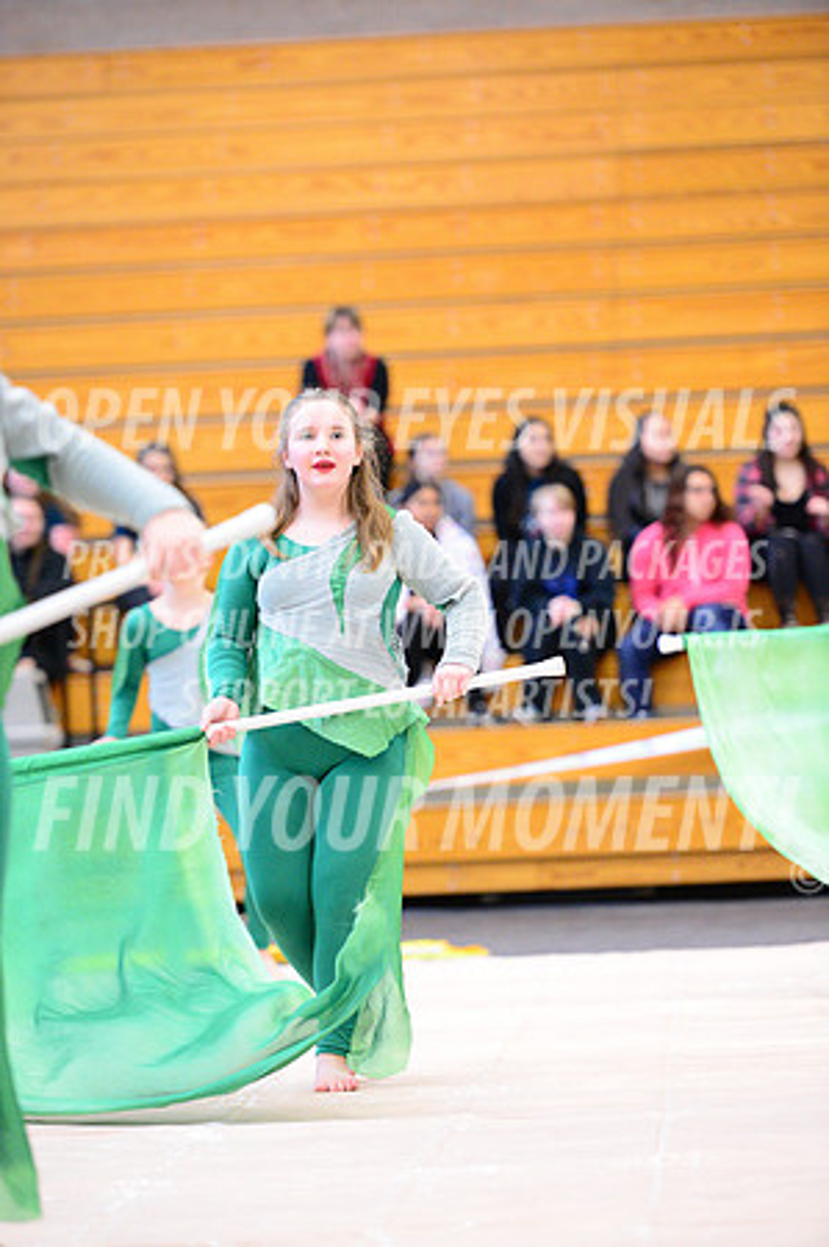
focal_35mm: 155
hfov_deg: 8.8
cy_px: 624
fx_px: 5366
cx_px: 414
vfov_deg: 13.3
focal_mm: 155
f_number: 2.8
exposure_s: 1/320
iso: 8000
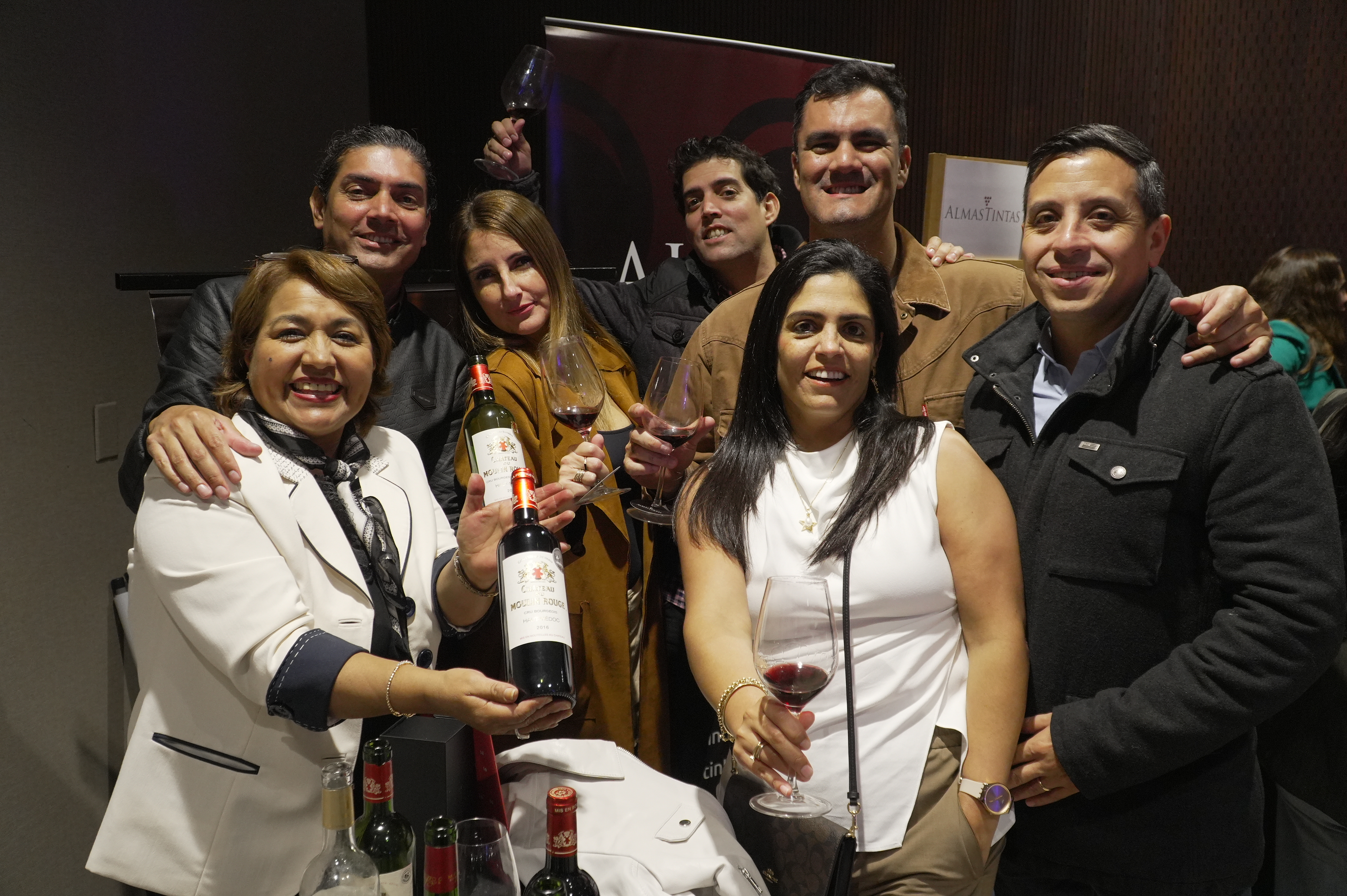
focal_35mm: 30
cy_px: 448
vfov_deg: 43.5
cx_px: 674
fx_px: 1122
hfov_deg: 62.0
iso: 2000
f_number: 4
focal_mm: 20
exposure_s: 1/60
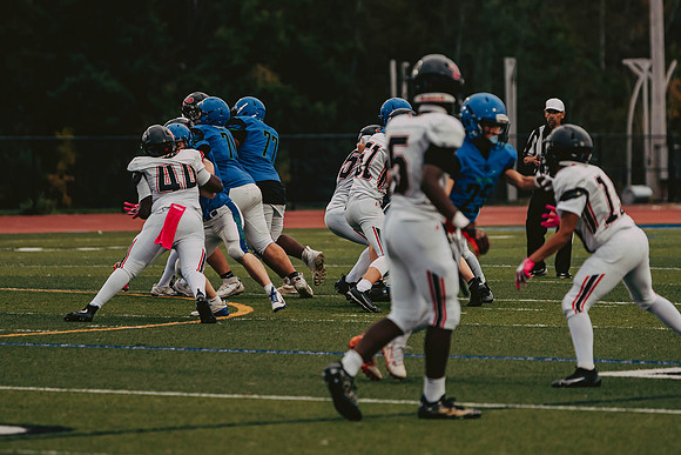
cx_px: 383
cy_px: 143
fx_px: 5920
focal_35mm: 313
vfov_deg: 4.4
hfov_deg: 6.6
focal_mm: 200
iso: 800
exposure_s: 1/1000
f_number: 3.2
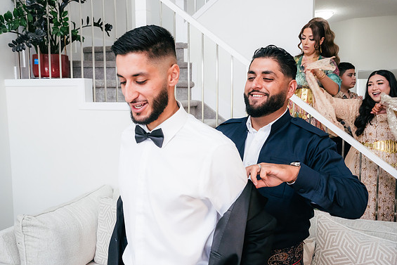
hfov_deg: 50.7
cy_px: 135
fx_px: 419
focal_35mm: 38
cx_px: 198
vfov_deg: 35.1
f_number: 9
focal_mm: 37
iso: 4000
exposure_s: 1/160
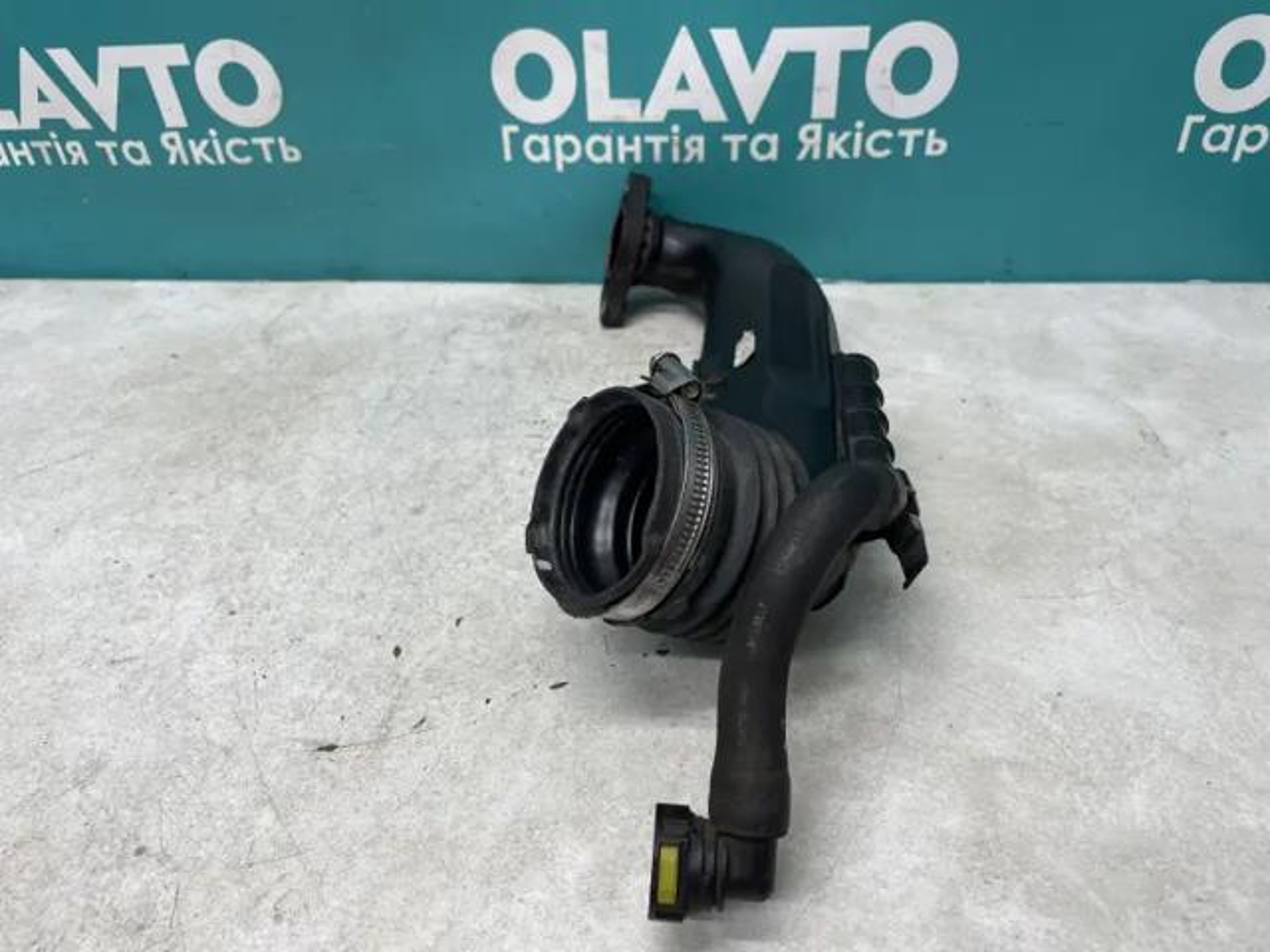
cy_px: 476
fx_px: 954
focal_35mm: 26
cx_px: 635
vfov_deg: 53.1
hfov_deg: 67.3
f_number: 1.6
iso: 80
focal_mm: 4.2
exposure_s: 1/100
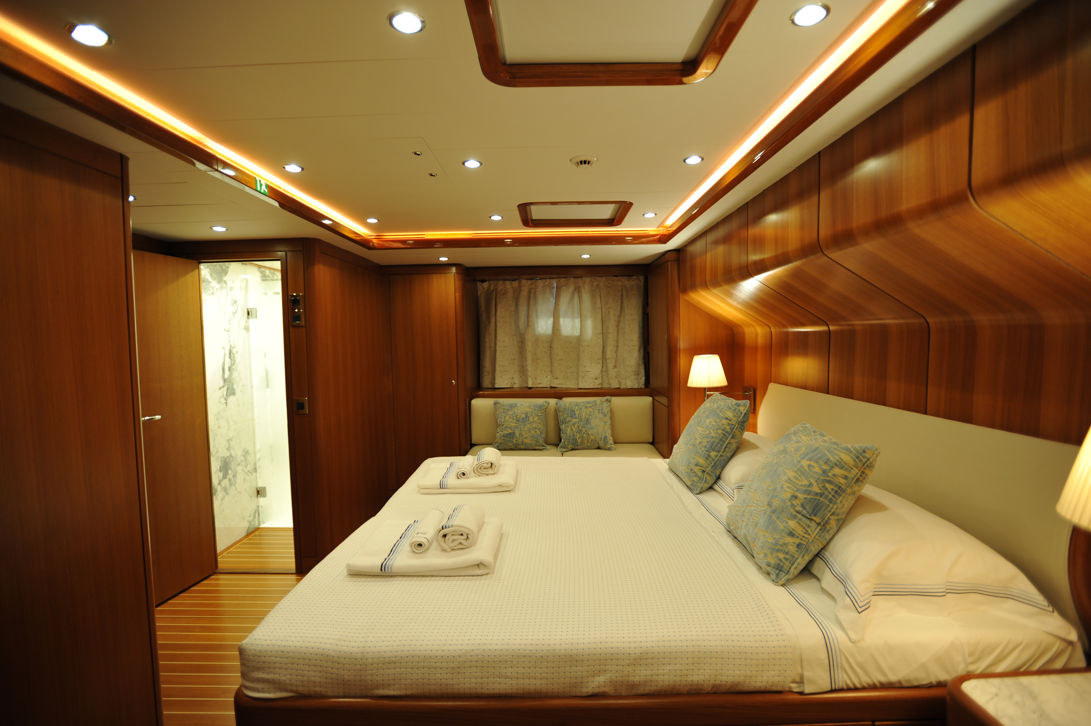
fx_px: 515
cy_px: 363
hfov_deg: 93.3
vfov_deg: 70.4
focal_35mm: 17
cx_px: 546
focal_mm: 17
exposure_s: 1/25
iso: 500
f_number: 2.8
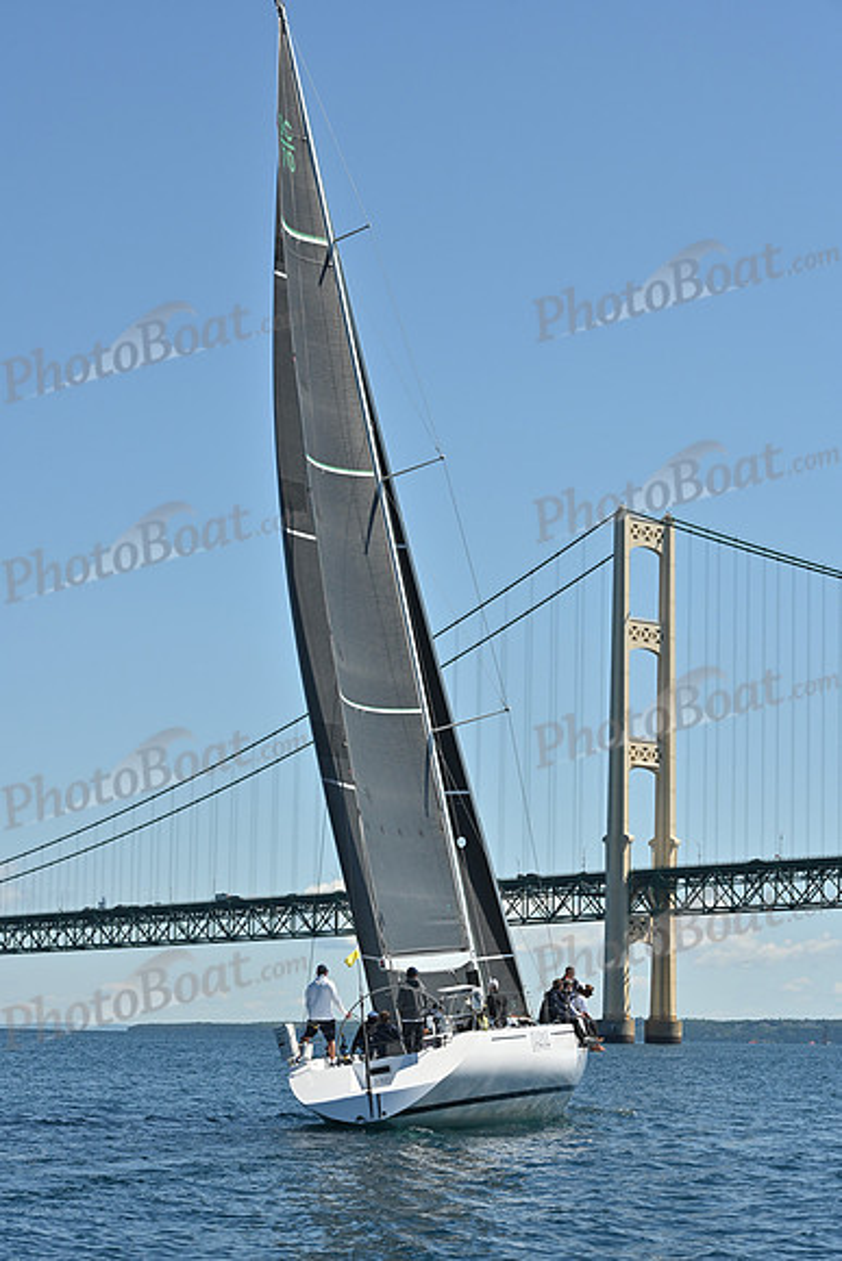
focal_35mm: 85
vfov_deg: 23.9
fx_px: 2980
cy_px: 630
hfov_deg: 16.1
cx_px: 421
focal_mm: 85
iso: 320
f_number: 9
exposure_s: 1/1000
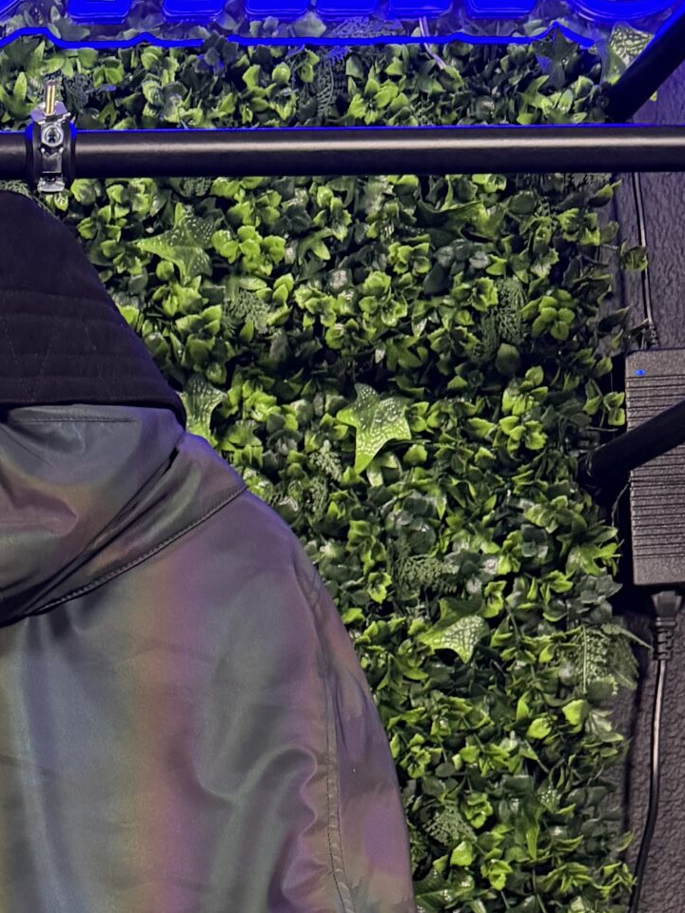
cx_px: -85
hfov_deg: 21.6
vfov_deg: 27.8
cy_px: 993
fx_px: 1689
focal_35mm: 64
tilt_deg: -4.1
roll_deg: +0.2
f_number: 1.78
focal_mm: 6.76
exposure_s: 1/42
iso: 800
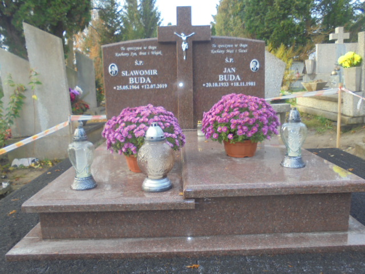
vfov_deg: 48.2
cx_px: 182
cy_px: 137
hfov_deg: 61.7
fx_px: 306
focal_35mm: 29
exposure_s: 1/60
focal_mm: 5.3
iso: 100
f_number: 3.7
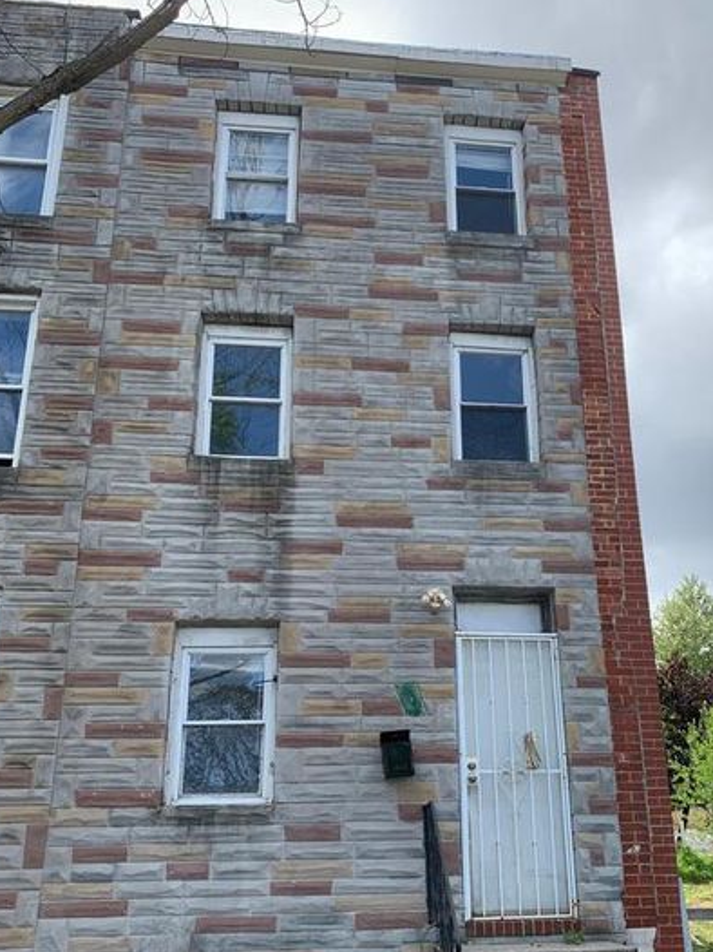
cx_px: 429
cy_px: 546
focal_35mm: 33
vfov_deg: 55.2
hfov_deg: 42.7
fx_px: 907
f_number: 1.8
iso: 25
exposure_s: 1/1282
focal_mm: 4.25
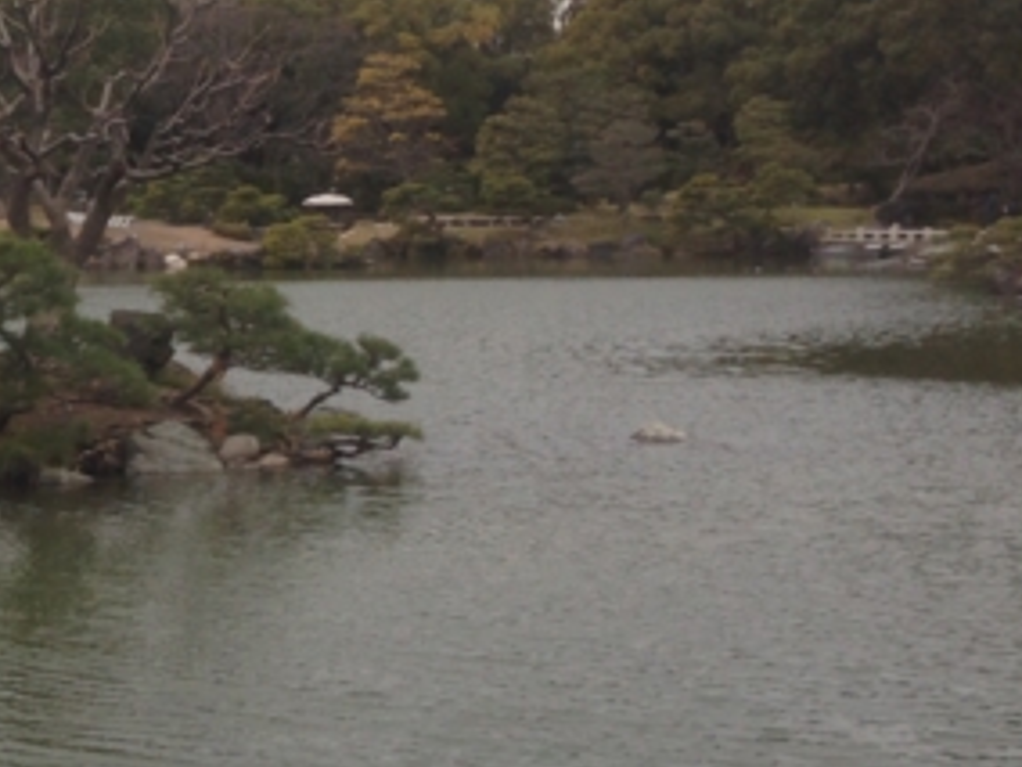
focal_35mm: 93
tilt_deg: -5.1
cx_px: -119
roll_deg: +0.3
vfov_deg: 15.9
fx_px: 2746
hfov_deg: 20.1
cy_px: 371
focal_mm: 4.12
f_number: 2.4
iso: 50
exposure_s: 1/151
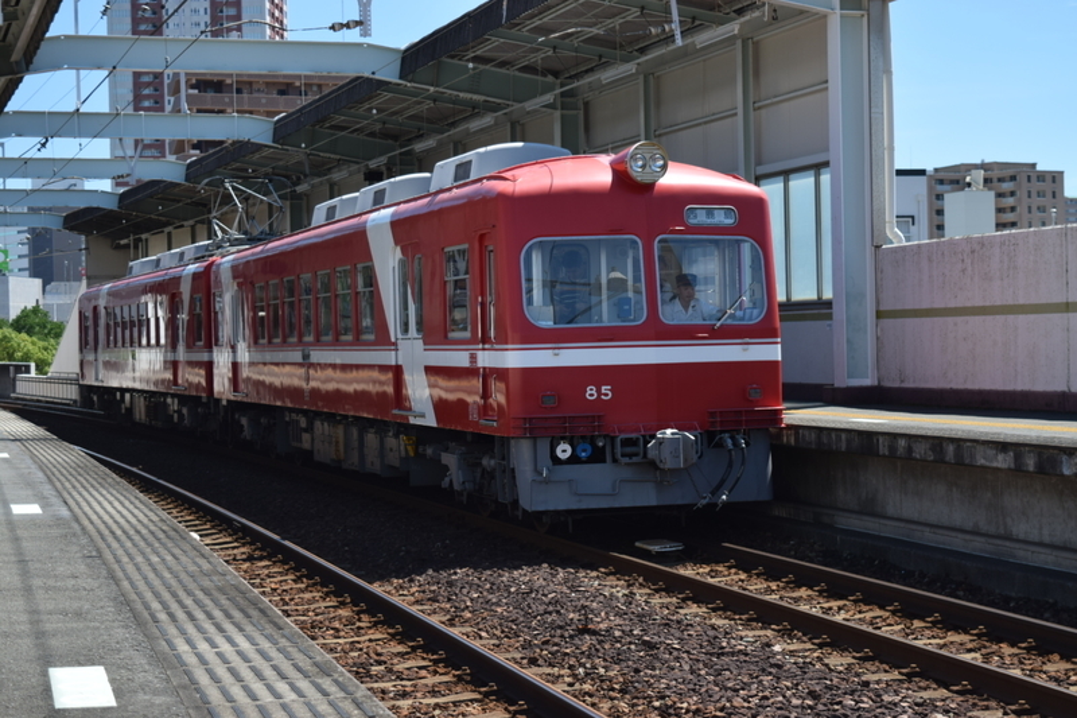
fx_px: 2064
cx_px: 538
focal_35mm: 69
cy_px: 359
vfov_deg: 19.7
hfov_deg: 29.2
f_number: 5
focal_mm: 46
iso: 100
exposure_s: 1/400
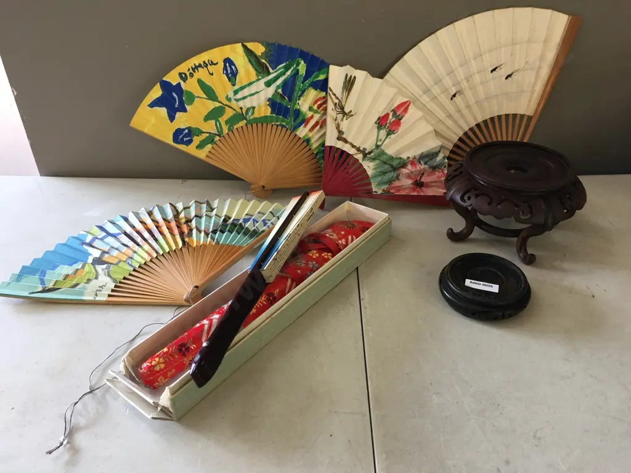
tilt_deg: -33.0
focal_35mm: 29
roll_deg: +0.0
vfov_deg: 48.2
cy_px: 236
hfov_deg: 61.7
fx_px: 529
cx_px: 316
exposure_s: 1/33
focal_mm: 4.15
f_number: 2.2
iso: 64
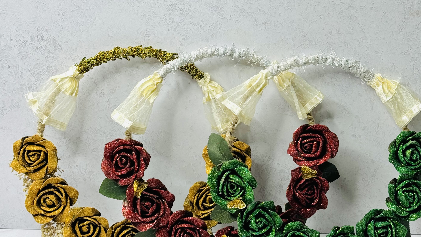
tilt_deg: -16.5
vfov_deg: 16.0
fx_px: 837
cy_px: 60
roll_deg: +0.0
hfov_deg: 28.2
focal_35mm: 75
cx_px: 226
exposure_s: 1/115
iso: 50
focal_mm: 6.86
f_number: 1.78
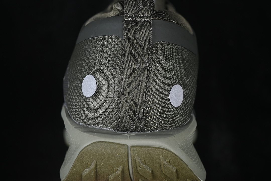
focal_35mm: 75
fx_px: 565
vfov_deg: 18.2
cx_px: 136
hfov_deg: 27.0
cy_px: 90
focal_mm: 50
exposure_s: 1/60
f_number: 6.3
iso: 160
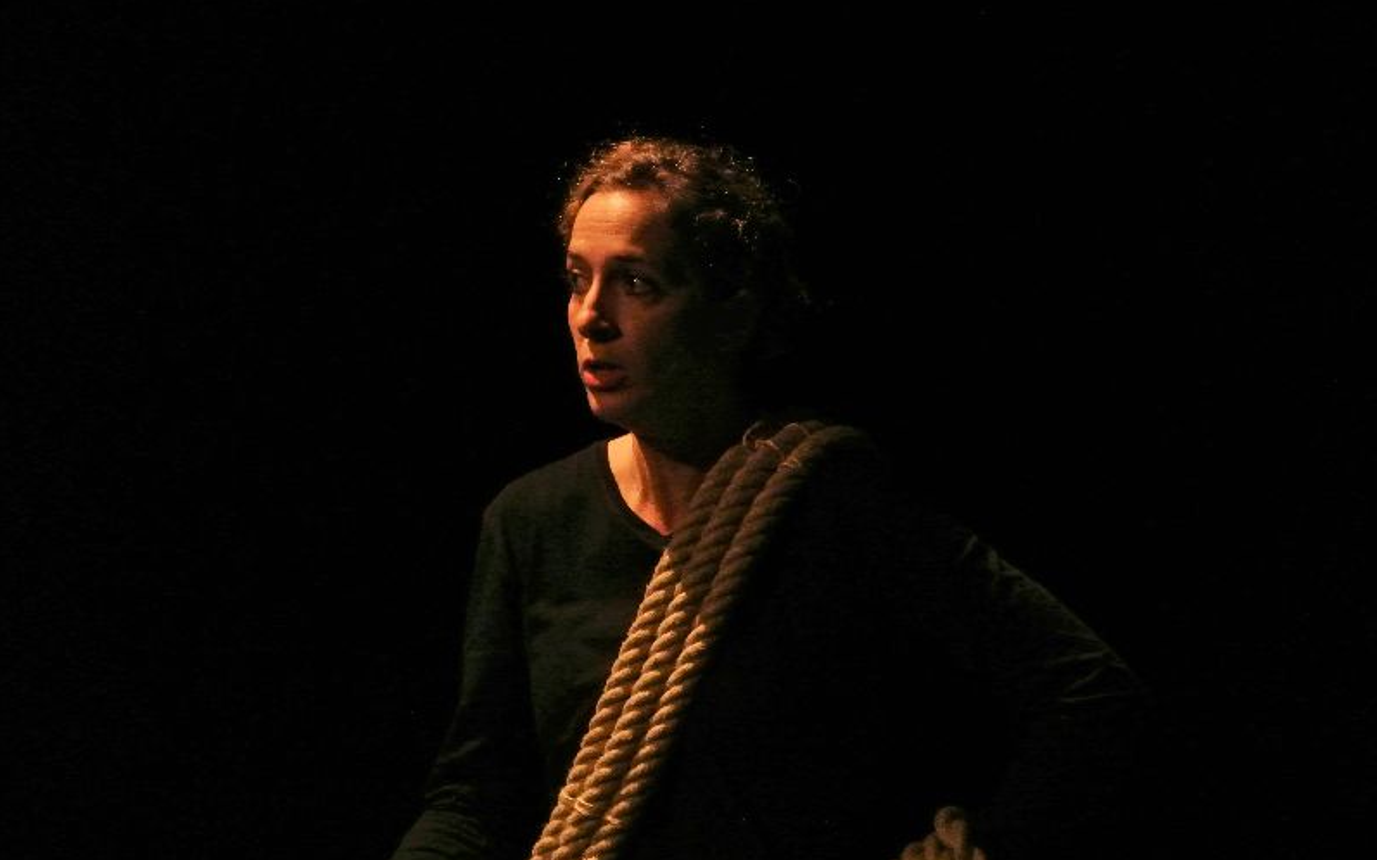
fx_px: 11408
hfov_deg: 6.9
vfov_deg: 4.3
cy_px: 426
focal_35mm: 304
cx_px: 688
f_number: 5.6
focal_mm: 110
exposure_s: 1/80
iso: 3200
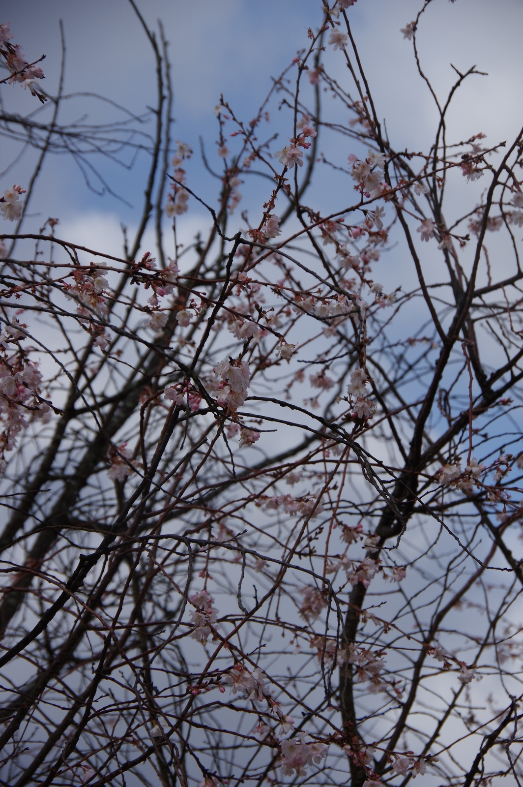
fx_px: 2881
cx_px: 262
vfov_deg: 15.5
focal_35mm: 132
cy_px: 394
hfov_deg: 10.4
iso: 100
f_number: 7.1
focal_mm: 88
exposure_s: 1/320
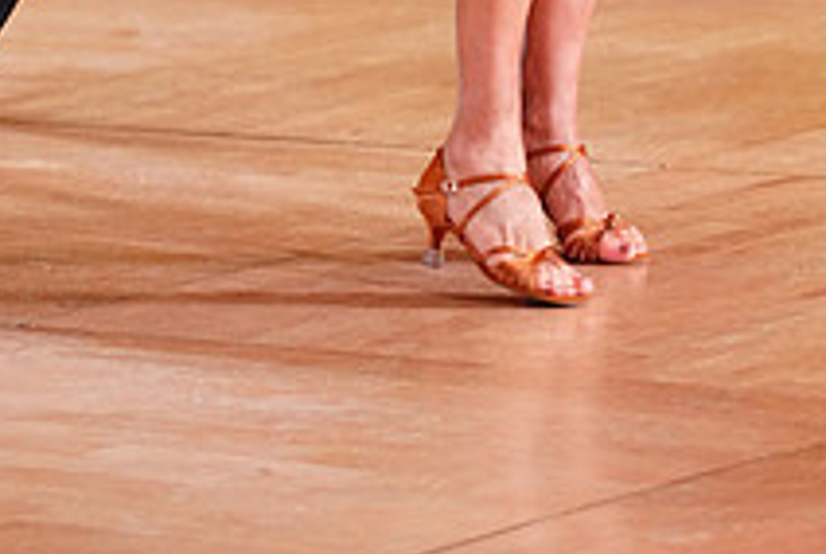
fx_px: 7536
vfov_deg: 4.2
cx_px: 333
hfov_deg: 6.3
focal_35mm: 328
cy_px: -538
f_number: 2.8
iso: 2000
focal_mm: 120
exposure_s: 1/500
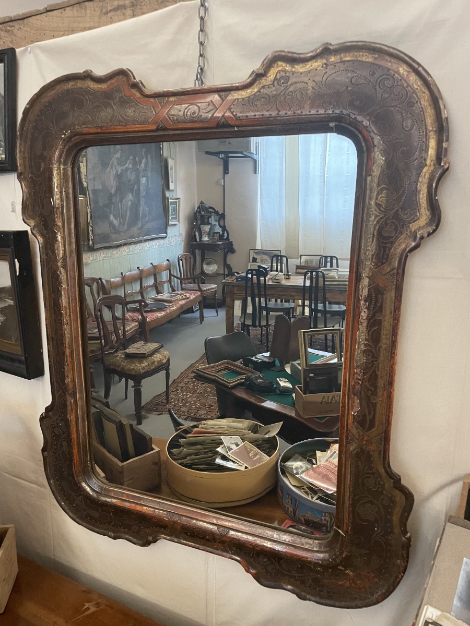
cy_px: 313
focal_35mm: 26
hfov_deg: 53.1
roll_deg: -0.5
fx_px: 471
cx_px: 235
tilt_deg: -10.5
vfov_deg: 67.3
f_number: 1.6
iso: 500
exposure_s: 1/50
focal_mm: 4.2
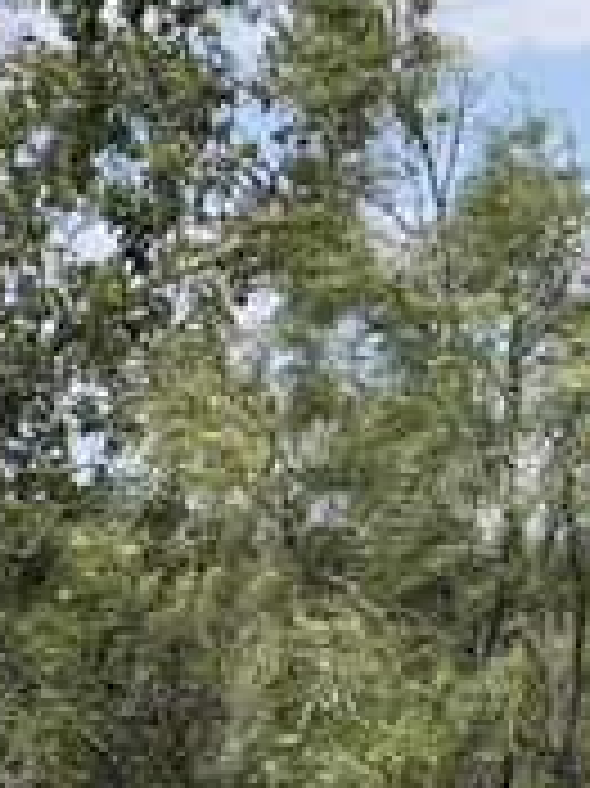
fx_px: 4005
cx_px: 365
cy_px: 865
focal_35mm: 176
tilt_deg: -4.0
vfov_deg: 11.1
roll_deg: +0.9
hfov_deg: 8.4
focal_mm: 6.76
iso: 64
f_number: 1.78
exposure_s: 1/4878
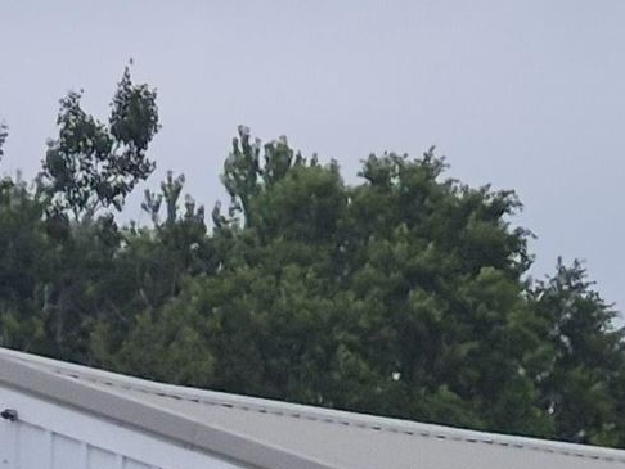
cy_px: 669
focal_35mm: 436
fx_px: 7876
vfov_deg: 3.4
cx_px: 307
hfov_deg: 4.5
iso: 32
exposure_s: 1/1524
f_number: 2.4
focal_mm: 7
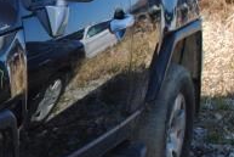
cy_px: 104
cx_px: -145
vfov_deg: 10.0
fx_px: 891
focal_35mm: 137
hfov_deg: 13.8
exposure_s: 1/160
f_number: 6.3
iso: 100
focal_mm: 22
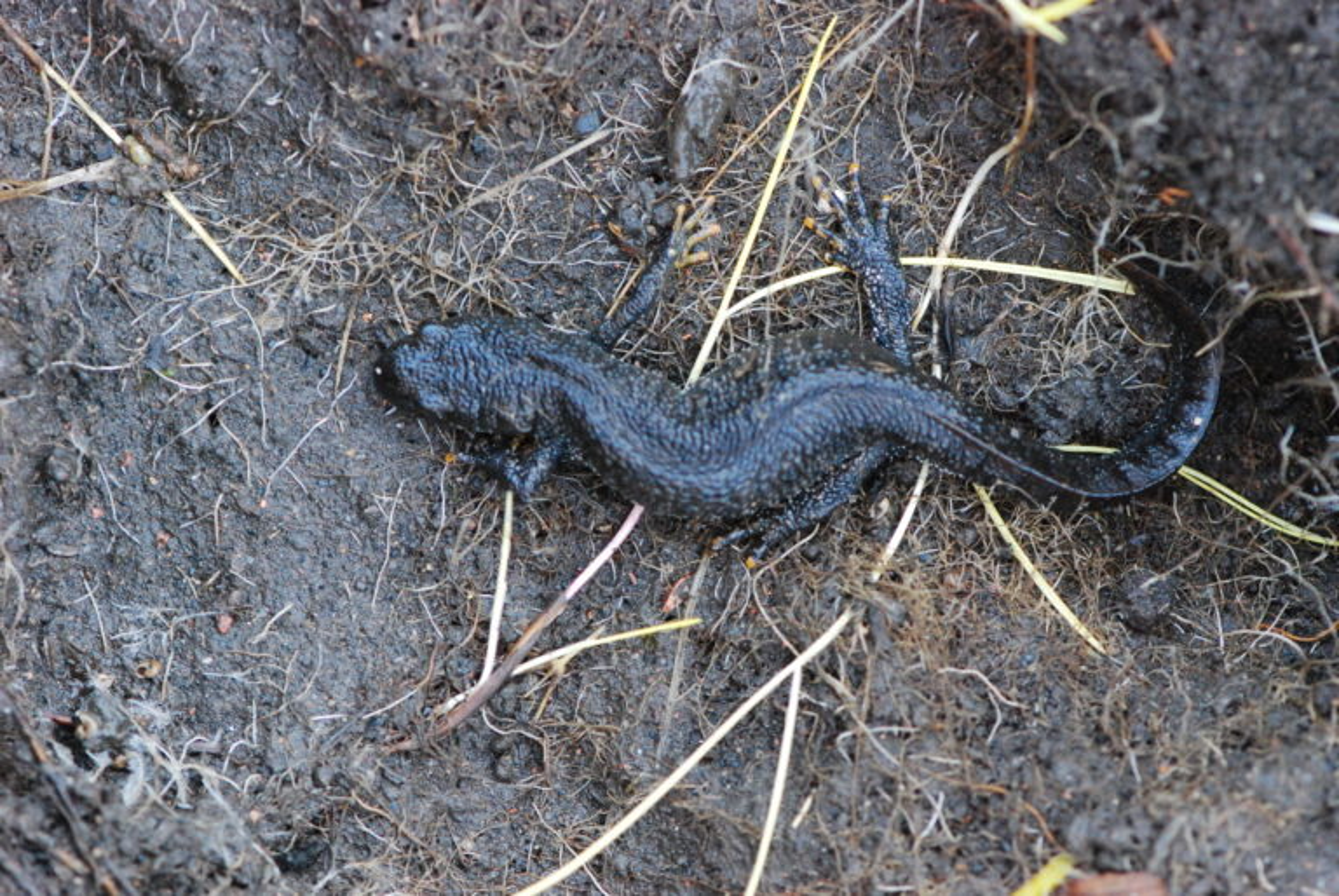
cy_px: 448
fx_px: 5865
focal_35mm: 158
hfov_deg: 13.0
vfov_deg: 8.7
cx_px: 670
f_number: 5
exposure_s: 1/125
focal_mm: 105
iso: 1600
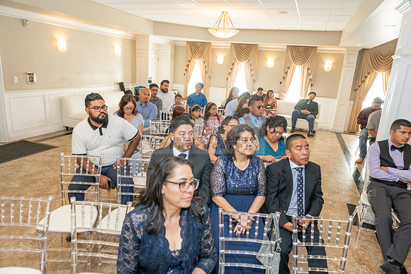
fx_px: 274
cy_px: 137
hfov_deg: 73.7
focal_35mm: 24
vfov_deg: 53.2
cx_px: 206
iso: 1250
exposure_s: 1/200
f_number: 4
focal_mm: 24
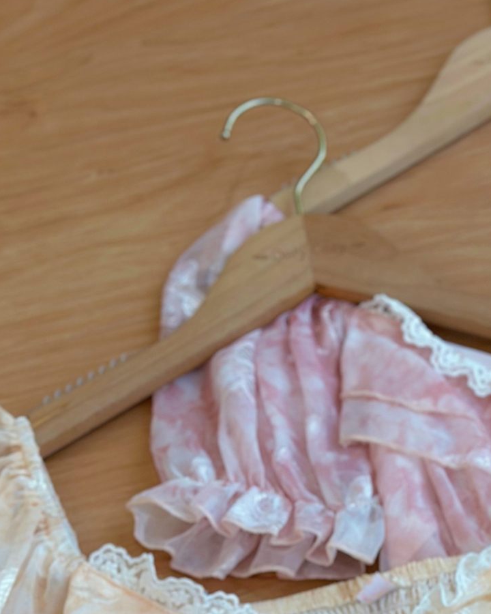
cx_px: 546
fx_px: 2271
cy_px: 756
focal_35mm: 125
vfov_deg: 14.8
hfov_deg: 12.1
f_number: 1.78
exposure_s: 1/100
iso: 64
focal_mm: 6.86
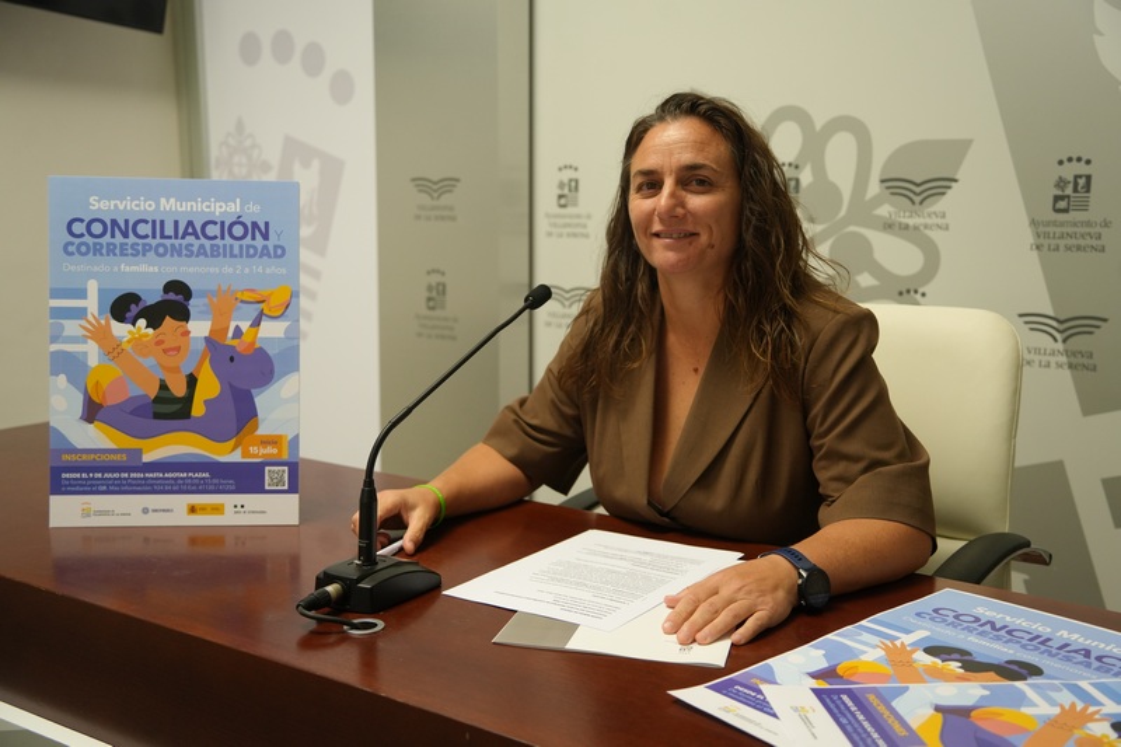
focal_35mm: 34
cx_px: 560
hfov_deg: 55.8
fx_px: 1058
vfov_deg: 38.9
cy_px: 374
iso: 1250
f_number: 4
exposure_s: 1/160
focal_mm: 34
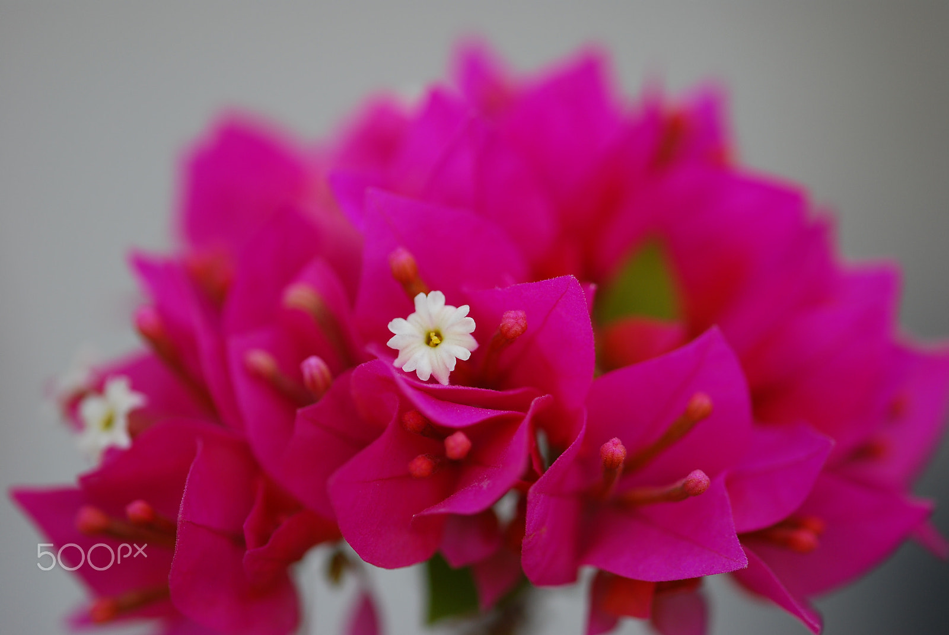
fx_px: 4157
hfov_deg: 13.0
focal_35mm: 158
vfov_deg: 8.7
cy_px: 318
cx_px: 474
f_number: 3.8
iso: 100
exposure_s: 1/320
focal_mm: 105
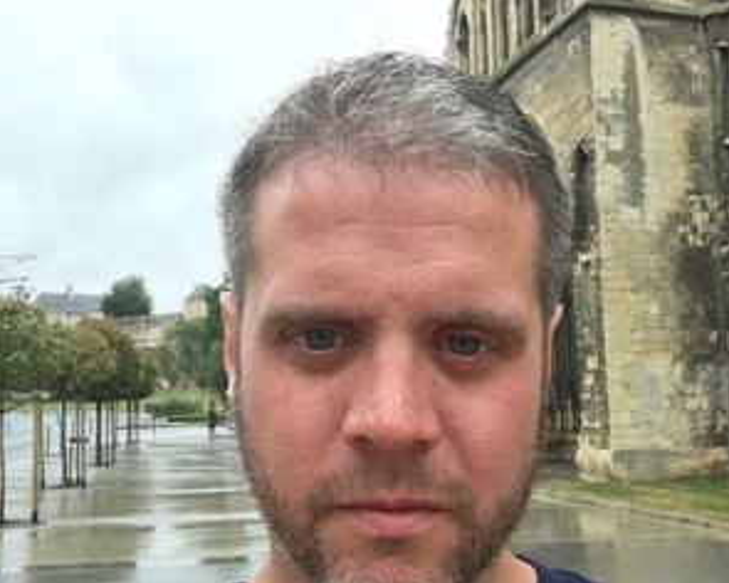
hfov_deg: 44.8
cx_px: 368
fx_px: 885
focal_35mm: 41
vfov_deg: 36.5
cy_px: 272
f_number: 2.2
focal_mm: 2.65
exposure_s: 1/139
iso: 32
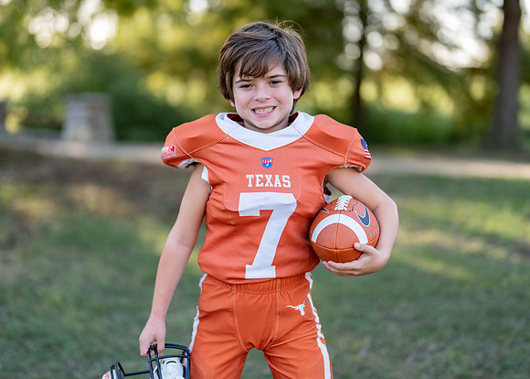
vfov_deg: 24.3
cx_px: 258
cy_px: 170
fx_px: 878
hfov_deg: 33.6
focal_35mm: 58
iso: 100
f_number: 1.2
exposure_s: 1/1000
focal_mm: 50
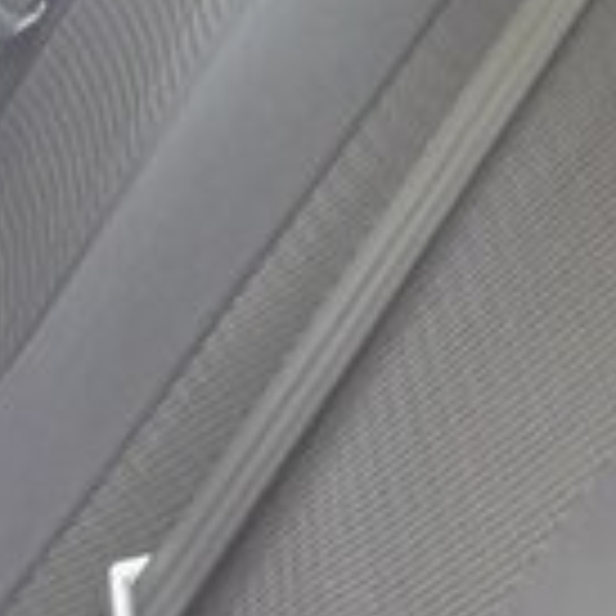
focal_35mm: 119
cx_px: -769
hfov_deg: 12.2
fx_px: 2396
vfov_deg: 14.6
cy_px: 155
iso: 40
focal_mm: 3.7
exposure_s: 1/33
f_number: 1.9
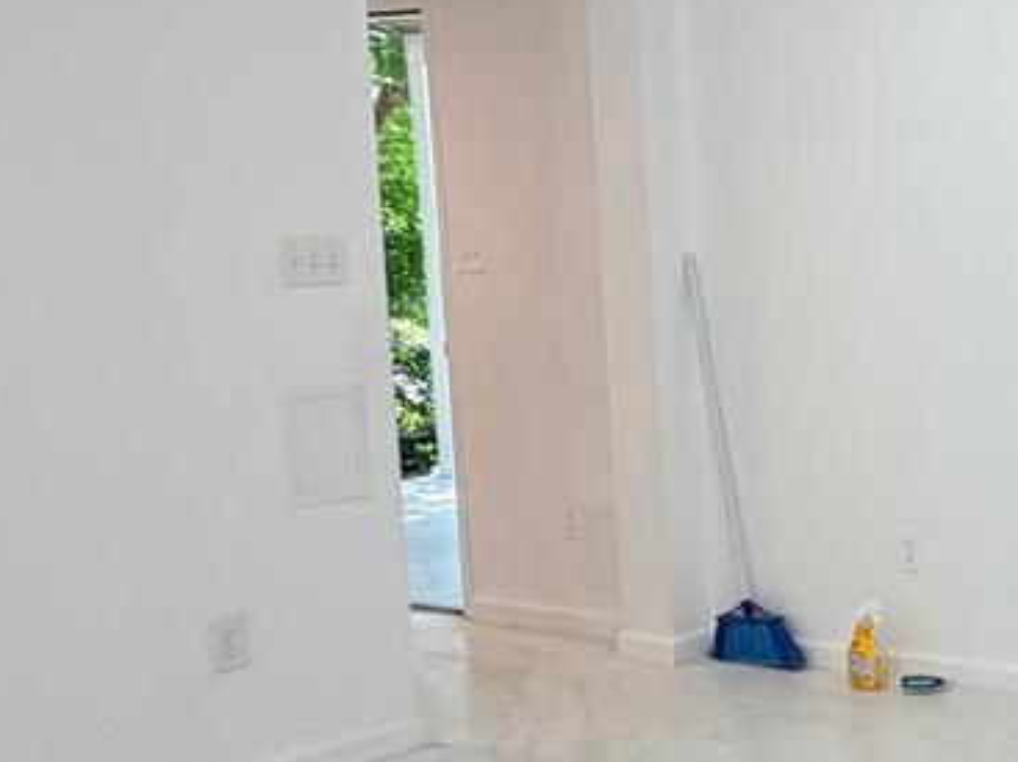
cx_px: 1384
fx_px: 1617
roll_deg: +0.6
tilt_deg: -6.8
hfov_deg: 27.8
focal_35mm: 55
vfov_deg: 26.5
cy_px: 418
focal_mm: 2.22
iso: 125
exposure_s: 1/120
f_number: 2.2
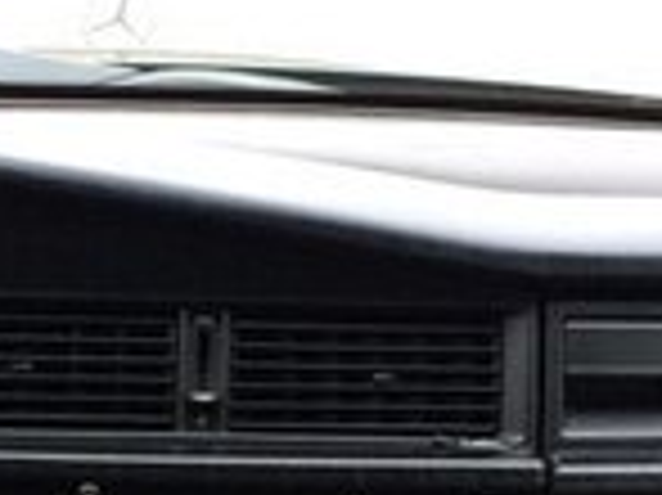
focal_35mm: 130
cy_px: 587
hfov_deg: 15.0
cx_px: 59
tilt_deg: -21.1
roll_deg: -2.2
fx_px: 2484
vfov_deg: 11.2
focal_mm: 4.15
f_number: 2.2
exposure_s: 1/33
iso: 50
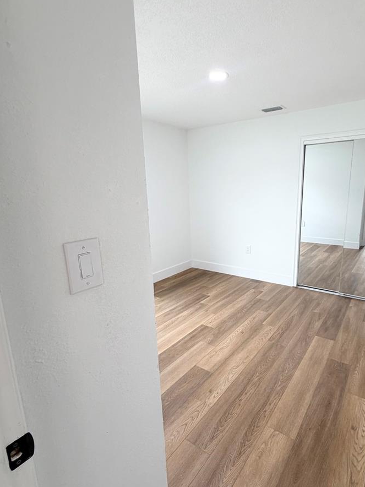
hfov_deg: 68.0
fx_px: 267
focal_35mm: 19
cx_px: 220
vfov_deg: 84.7
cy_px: 246
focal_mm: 2.22
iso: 125
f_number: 2.2
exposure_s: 1/120
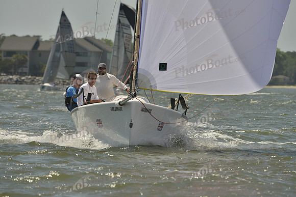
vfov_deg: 3.4
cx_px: 148
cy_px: 98
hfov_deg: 5.2
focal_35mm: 400
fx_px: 3290
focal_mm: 400
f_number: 10
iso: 280
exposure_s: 1/1250
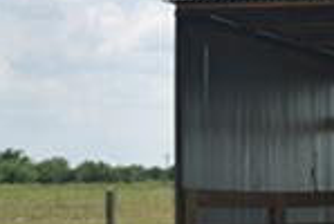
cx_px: 659
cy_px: 146
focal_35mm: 217
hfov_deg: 8.9
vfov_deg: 6.4
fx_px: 2017
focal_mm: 30
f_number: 4.2
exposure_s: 1/2000
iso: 200
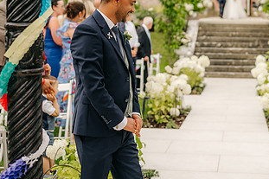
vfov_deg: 20.4
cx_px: 201
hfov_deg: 30.0
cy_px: 36
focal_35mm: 66
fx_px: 493
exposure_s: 1/2000
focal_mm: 35
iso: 100
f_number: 2
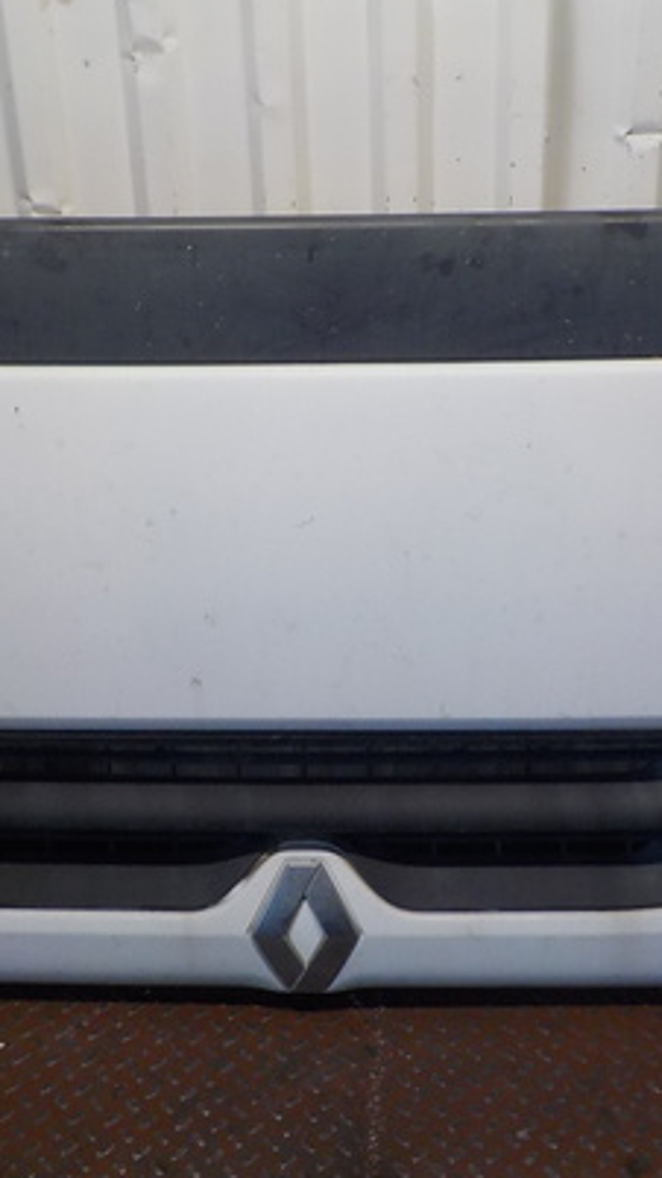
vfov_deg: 39.8
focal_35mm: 52
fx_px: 1623
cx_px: 296
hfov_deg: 23.0
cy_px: 525
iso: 140
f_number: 3.3
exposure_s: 1/30
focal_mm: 4.1
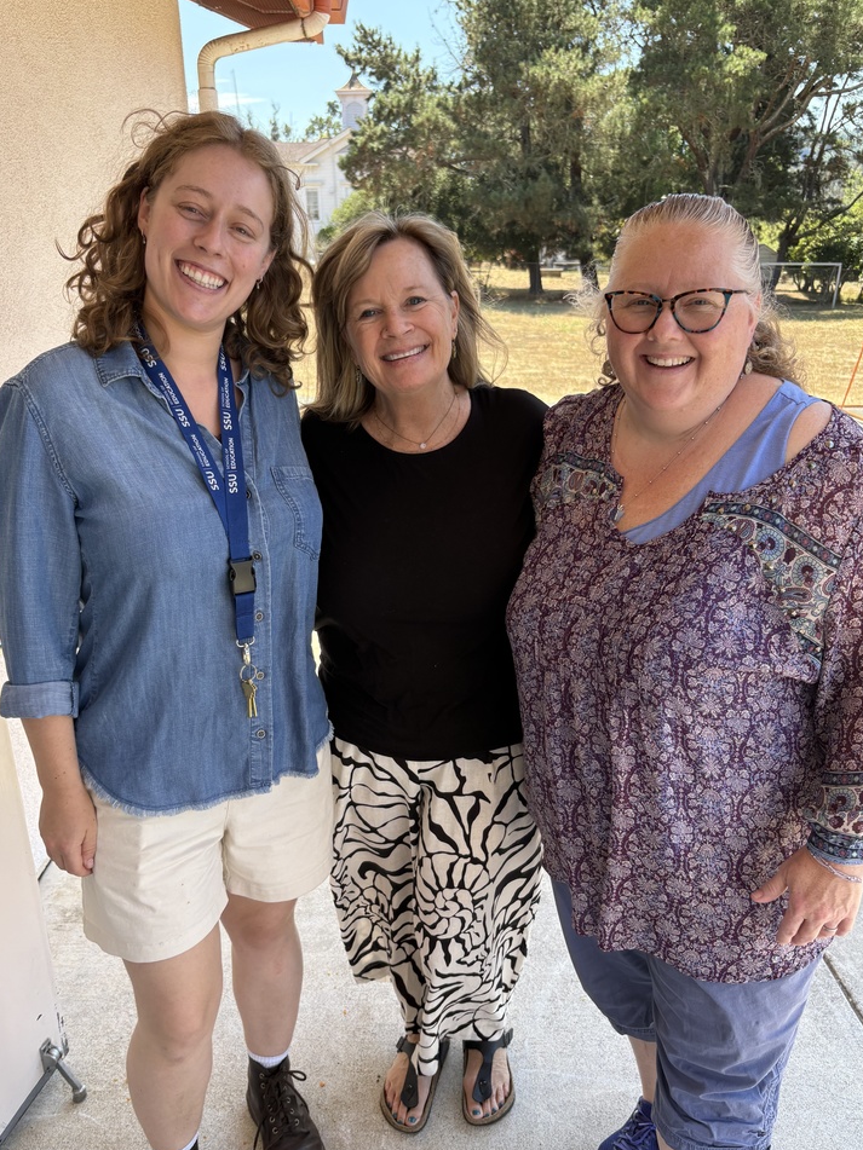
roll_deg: +0.6
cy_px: 614
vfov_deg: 63.4
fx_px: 931
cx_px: 436
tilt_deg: -20.4
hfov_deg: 49.7
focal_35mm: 28
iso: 50
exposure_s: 1/386
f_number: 1.6
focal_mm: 5.96
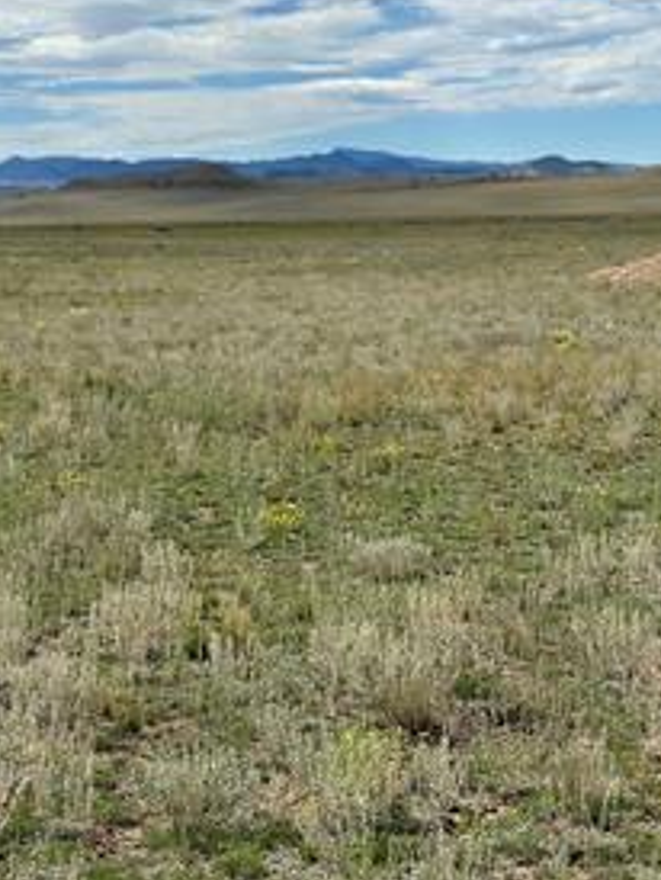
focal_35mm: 84
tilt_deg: -2.8
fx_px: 2135
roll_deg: +0.6
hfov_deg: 17.5
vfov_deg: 23.2
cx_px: 468
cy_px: 318
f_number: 1.78
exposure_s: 1/9804
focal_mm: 6.86
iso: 100
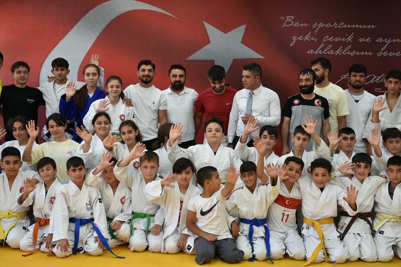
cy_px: 134
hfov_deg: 38.9
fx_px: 568
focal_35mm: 51
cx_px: 200
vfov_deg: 26.5
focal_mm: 34
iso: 800
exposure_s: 1/125
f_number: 5.6
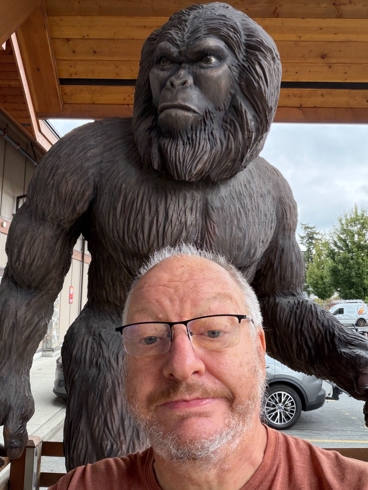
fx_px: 425
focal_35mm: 30
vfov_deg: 60.0
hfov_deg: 46.8
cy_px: 245
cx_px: 184
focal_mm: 2.71
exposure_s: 1/166
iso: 80
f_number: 1.9
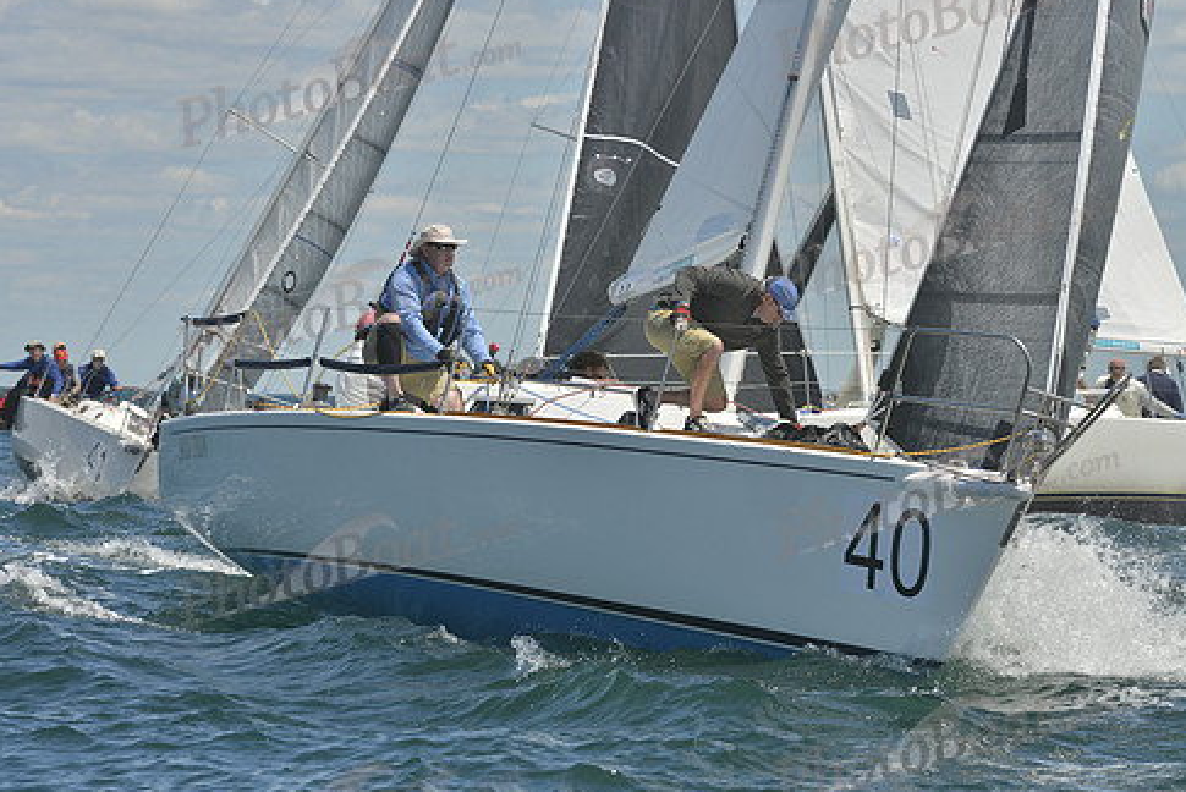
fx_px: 7878
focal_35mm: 239
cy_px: 402
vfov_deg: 5.8
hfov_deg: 8.6
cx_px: 650
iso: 280
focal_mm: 200
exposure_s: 1/800
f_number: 9
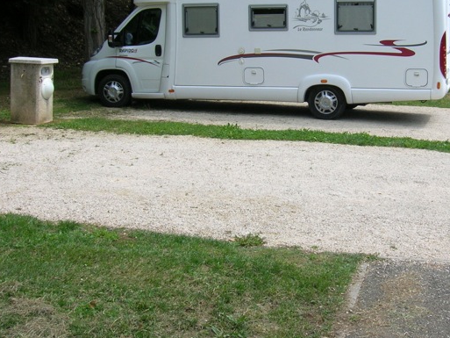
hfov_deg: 35.7
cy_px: 121
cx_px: 311
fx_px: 689
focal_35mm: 53
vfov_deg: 27.4
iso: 50
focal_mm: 5.7
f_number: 4.9
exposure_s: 1/240
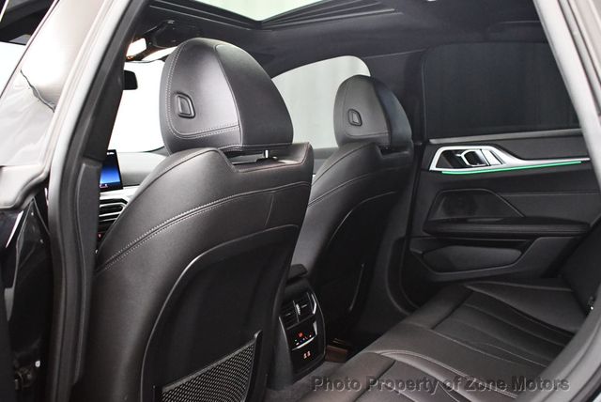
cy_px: 201
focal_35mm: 36
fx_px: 602
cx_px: 300
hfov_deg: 53.1
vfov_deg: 36.9
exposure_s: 1/60
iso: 5000
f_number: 3.5
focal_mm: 18
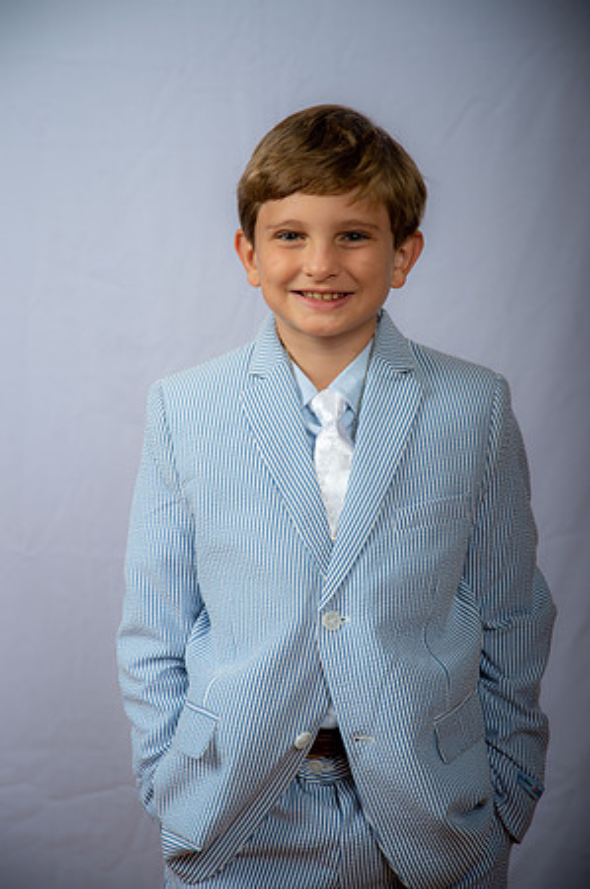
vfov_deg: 23.9
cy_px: 444
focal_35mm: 85
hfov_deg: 16.0
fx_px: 2094
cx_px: 295
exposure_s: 1/200
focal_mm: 85
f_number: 6.3
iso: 250
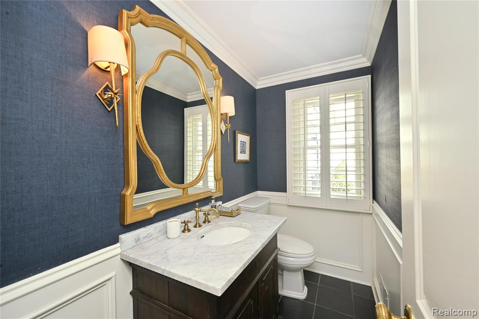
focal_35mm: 14
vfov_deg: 81.2
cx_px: 240
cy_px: 160
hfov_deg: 104.3
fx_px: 186
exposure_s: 1/10
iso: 250
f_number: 11
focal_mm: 14
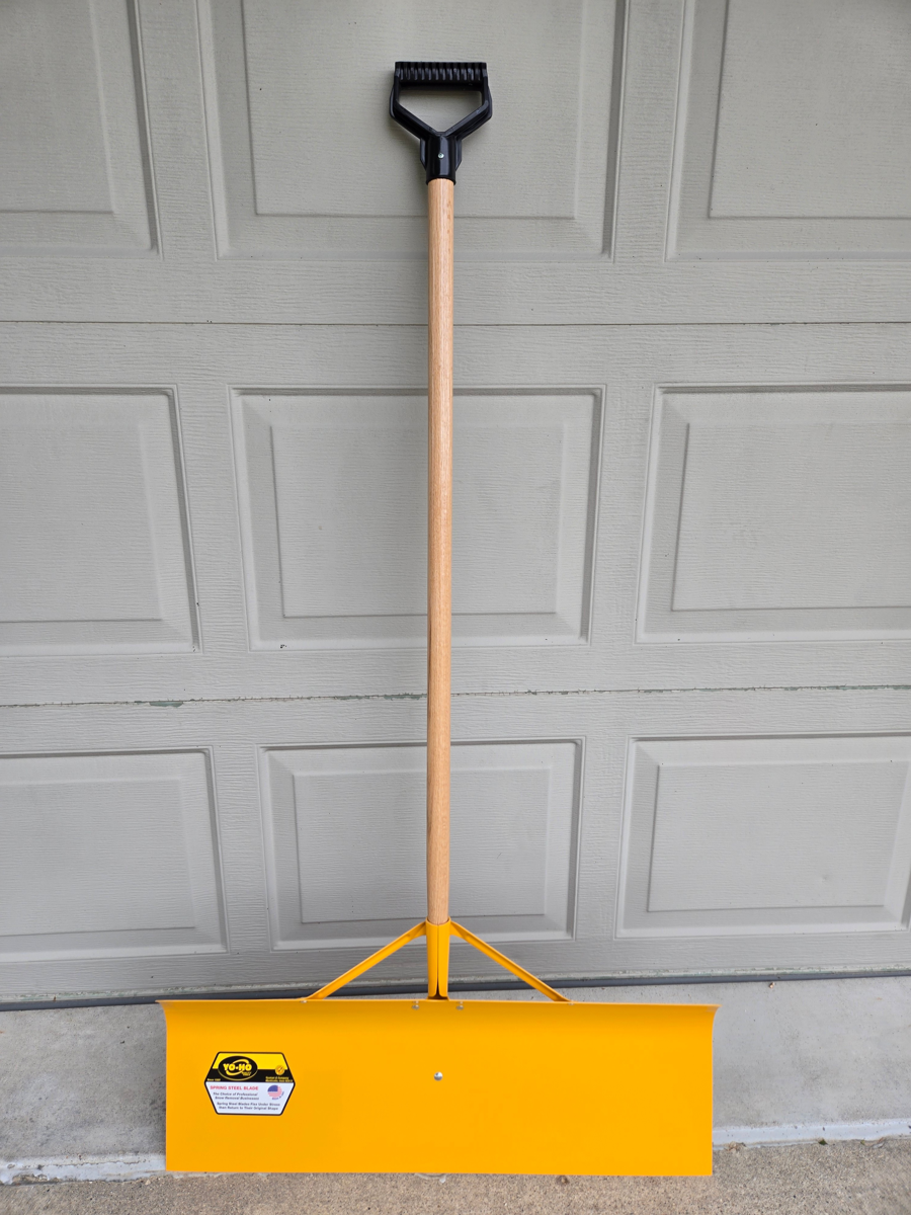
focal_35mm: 23
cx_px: 456
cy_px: 608
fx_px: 807
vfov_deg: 73.9
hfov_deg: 58.9
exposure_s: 1/180
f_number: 1.8
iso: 32
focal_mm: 5.4
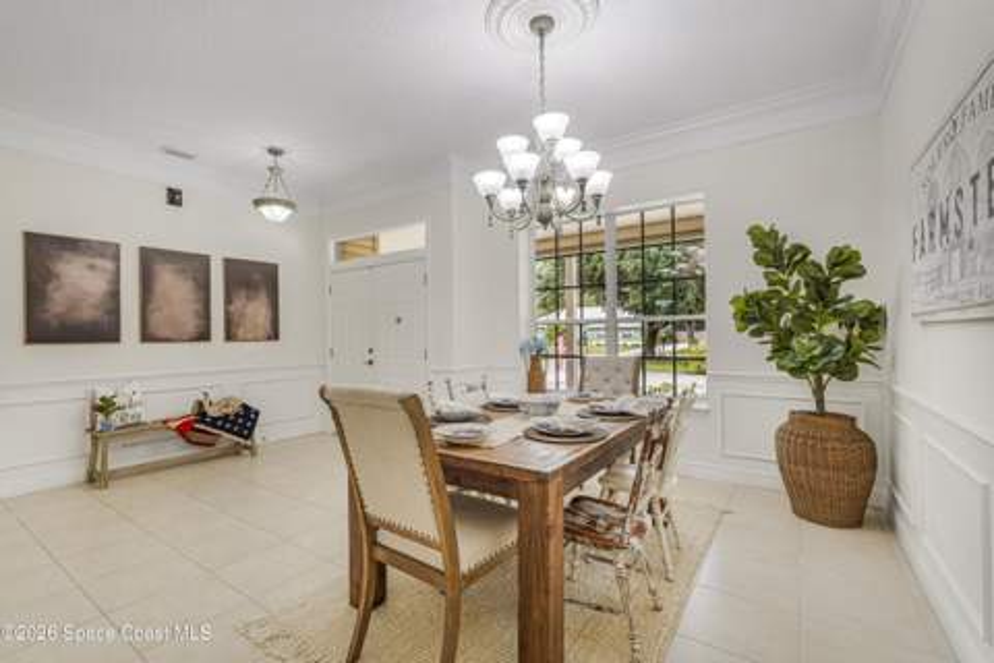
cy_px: 332
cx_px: 497
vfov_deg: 73.7
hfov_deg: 96.7
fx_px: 442
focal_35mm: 16
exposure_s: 1/25
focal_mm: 16
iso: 400
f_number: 8
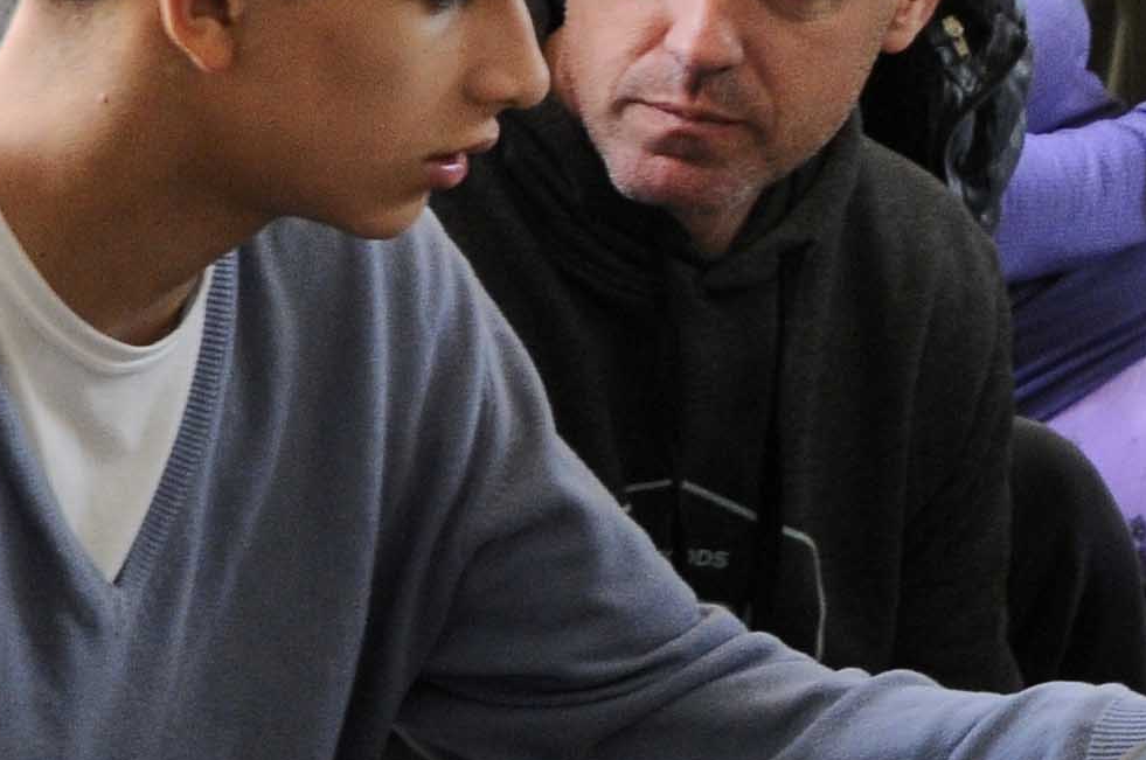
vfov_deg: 4.0
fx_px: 10839
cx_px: 2374
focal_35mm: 341
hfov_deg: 5.9
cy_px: 290
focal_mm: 52
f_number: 4.5
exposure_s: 1/60
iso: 640
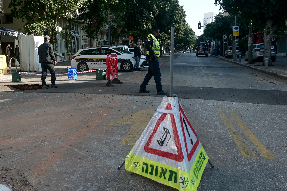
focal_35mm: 36
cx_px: 144
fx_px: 287
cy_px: 96
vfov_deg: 36.9
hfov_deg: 53.1
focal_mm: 24
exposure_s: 1/250
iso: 320
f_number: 7.1
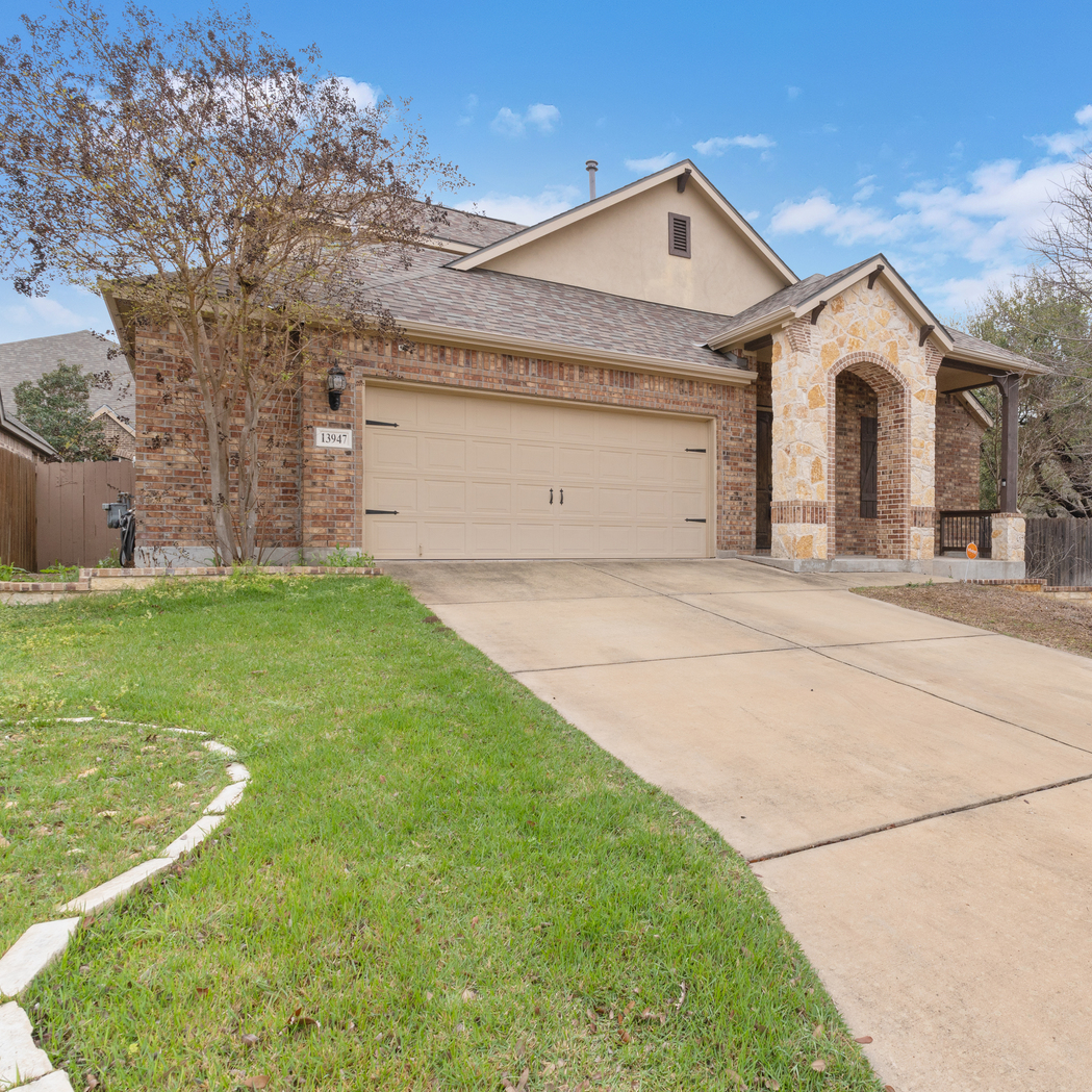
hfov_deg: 68.0
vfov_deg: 70.5
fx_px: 773
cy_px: 559
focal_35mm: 22
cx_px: 750
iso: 200
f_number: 9
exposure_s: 1/160
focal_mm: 11
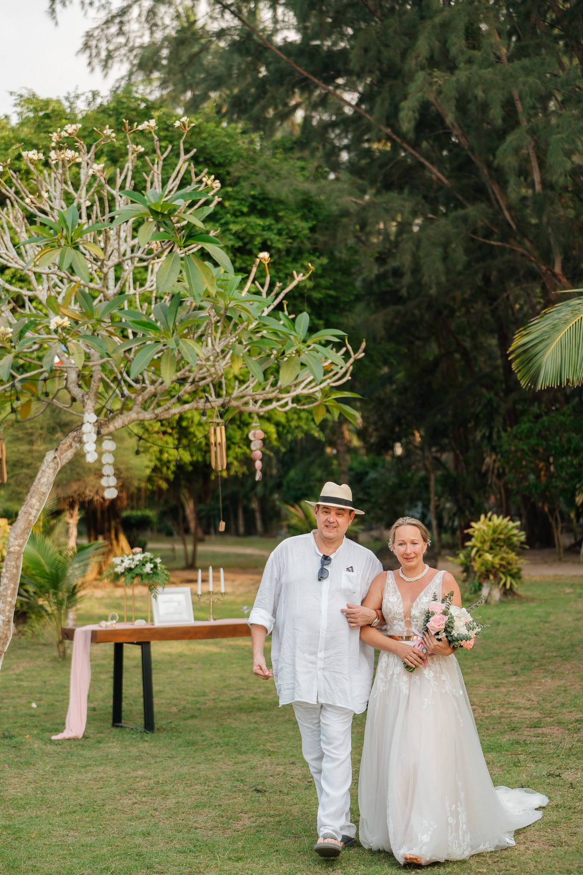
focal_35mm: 70
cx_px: 292
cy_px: 438
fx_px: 1701
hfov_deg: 19.5
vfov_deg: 28.8
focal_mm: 70
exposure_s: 1/400
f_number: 2.8
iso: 100
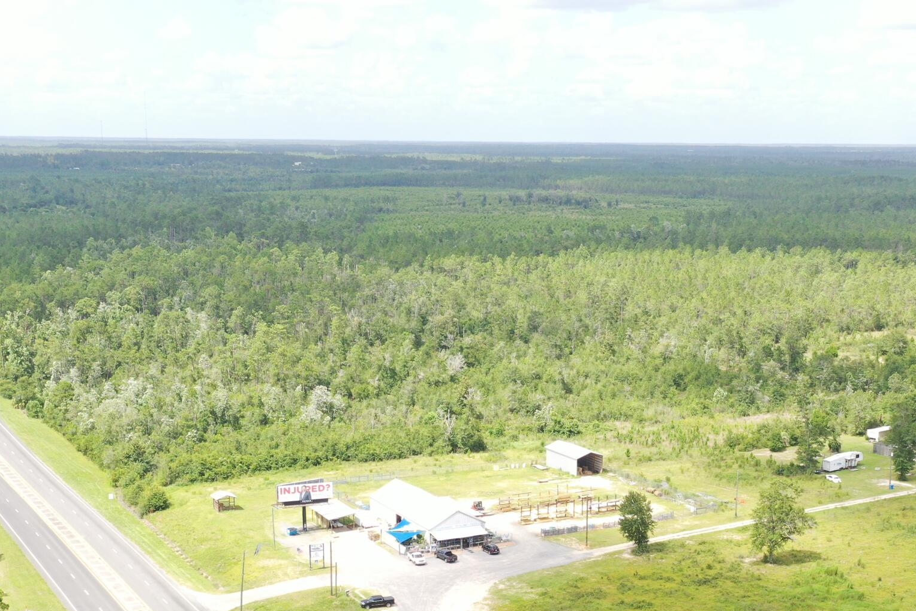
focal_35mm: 55
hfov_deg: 36.2
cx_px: 534
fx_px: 1399
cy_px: 504
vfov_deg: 24.2
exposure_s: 1/200
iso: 100
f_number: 5
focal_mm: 10.26
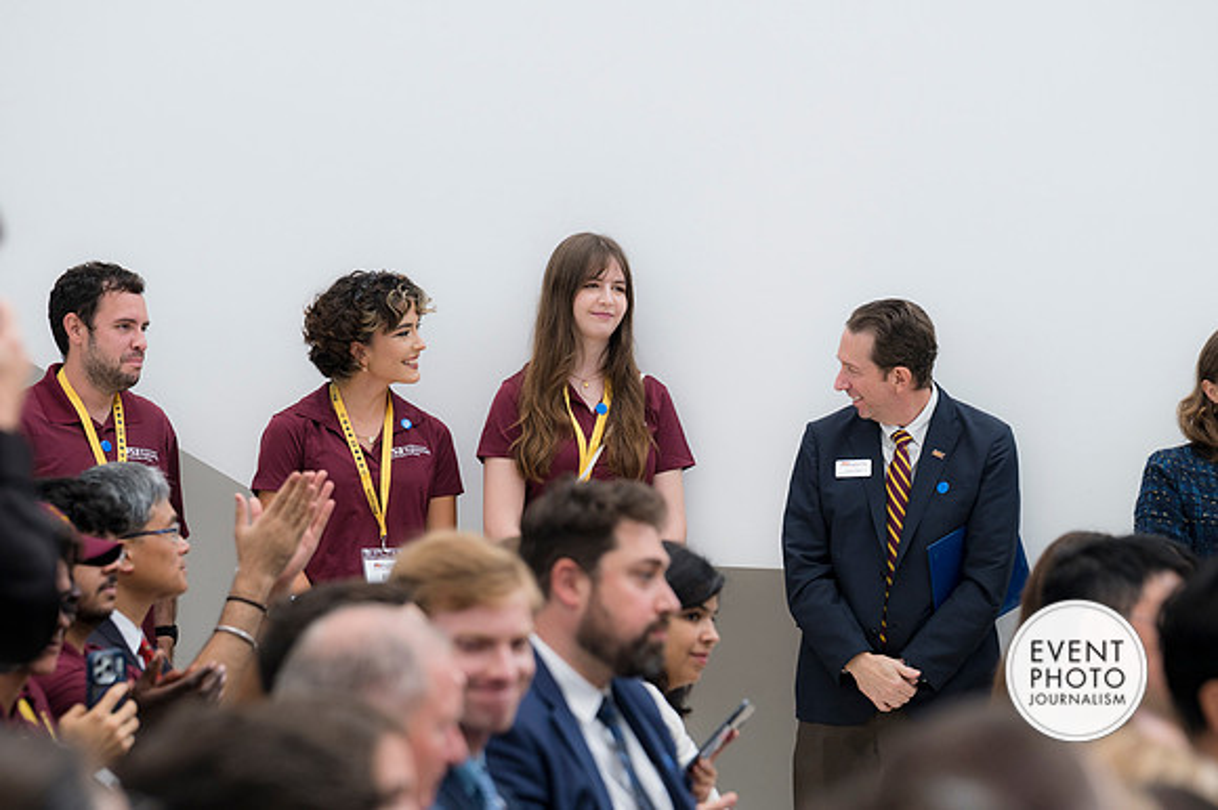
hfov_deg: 9.9
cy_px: 405
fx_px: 7033
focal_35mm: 208
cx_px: 609
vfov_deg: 6.6
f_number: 4
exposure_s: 1/160
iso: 160
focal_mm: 139
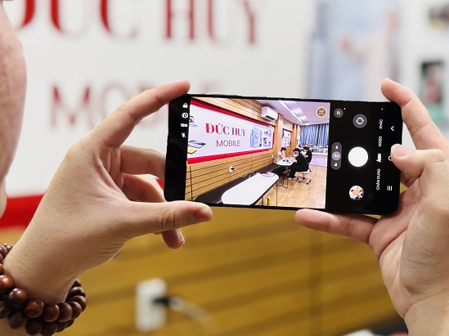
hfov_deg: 27.5
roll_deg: -0.3
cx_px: 324
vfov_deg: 21.0
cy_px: 141
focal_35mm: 70
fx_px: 907
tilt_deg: -3.3
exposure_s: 1/60
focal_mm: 6.76
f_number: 1.78
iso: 160
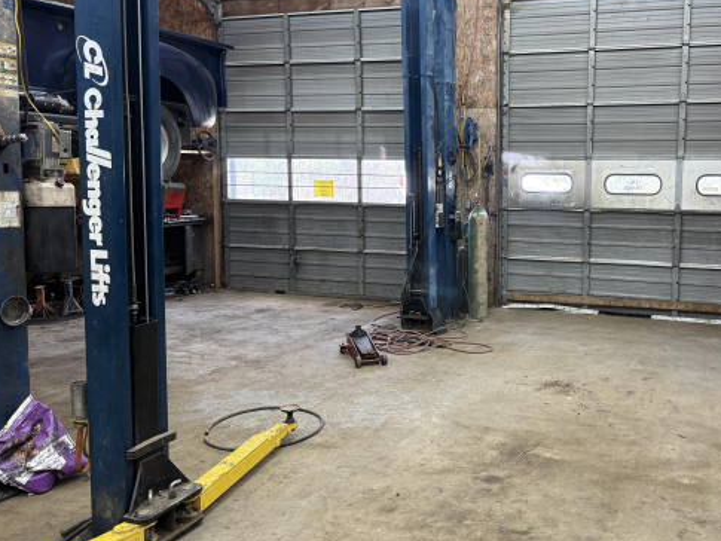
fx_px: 688
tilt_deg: -4.5
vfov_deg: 42.9
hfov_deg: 54.1
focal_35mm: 33
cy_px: 239
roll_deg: -0.8
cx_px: 488
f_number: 1.78
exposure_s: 1/60
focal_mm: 6.76
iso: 200
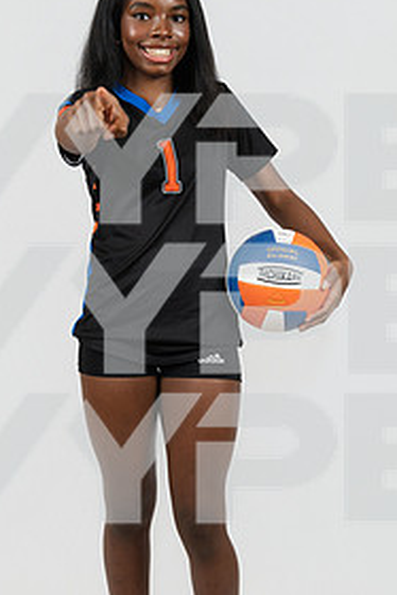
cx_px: 176
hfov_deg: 21.9
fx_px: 1026
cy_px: 310
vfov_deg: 32.3
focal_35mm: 62
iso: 250
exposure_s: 1/160
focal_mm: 38.7
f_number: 4
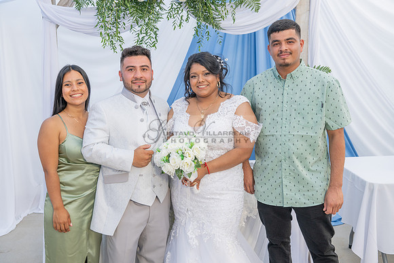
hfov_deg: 53.1
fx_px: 394
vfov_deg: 36.9
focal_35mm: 36
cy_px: 132
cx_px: 197
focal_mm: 36
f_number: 5.6
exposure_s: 1/125
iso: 200
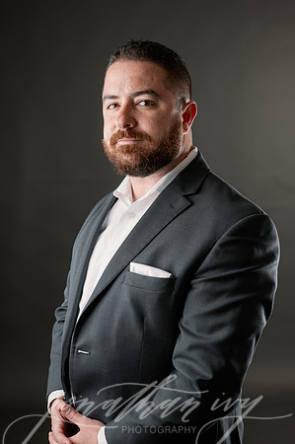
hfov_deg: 26.9
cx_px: 148
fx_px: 616
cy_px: 222
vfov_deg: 39.6
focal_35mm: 50
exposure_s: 1/200
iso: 100
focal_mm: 50
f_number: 5
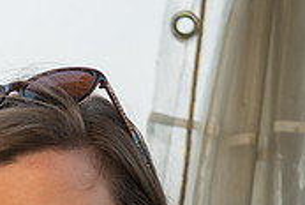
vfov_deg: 6.2
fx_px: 1876
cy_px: 284
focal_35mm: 221
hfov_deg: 9.1
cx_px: -111
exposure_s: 1/320
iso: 100
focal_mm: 66
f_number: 2.8
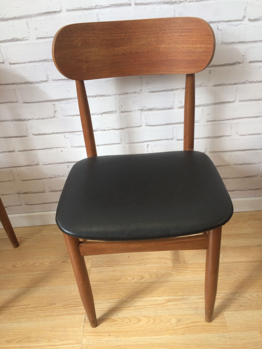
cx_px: 131
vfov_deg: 61.7
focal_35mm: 29
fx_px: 293
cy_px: 174
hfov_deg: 48.2
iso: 64
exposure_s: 1/100
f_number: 2.2
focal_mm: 4.15
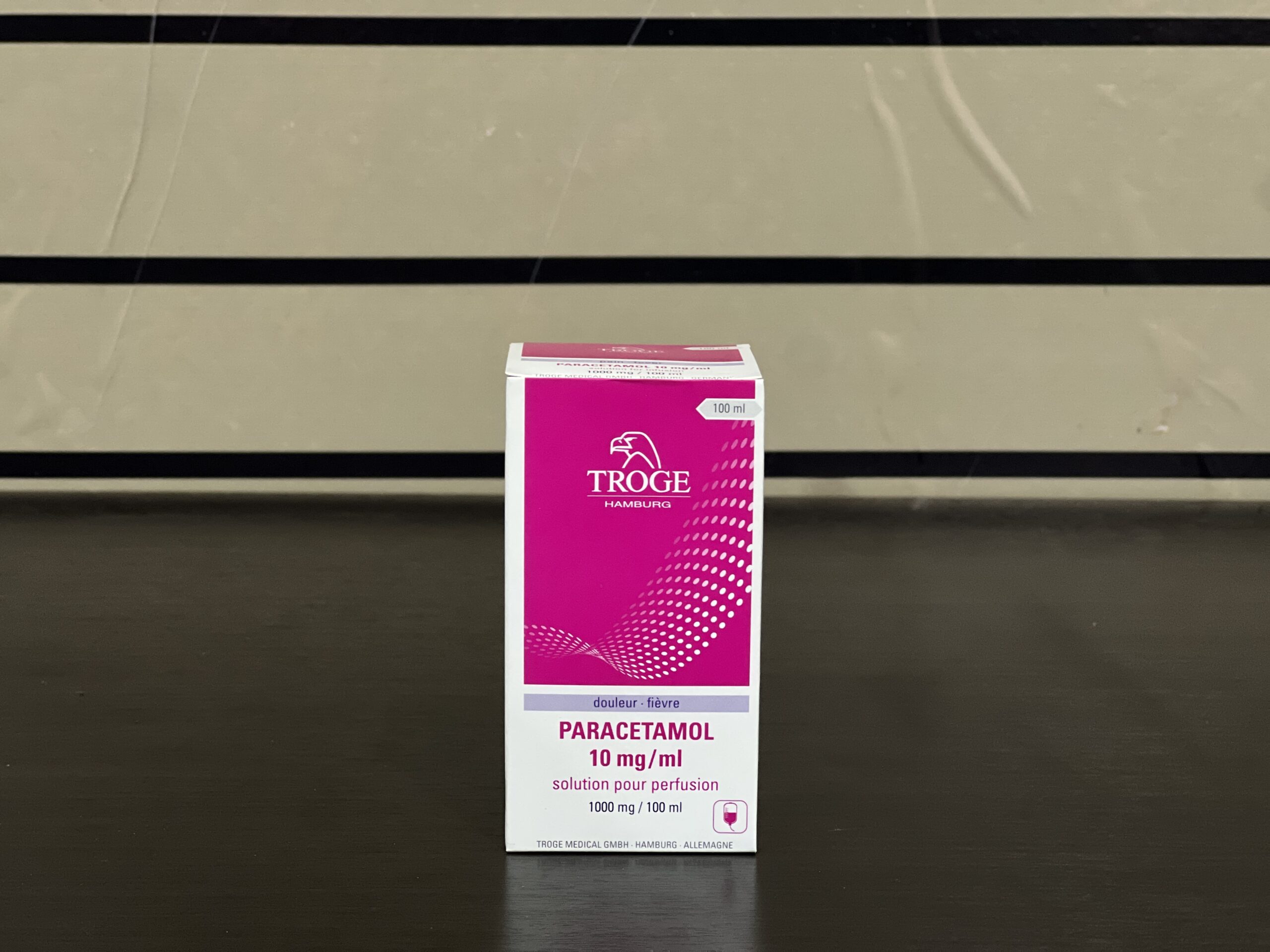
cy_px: 476
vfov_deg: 19.1
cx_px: 635
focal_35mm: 77
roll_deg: -0.5
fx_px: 2825
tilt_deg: -10.4
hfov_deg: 25.3
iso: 400
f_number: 2.8
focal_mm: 9
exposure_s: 1/26
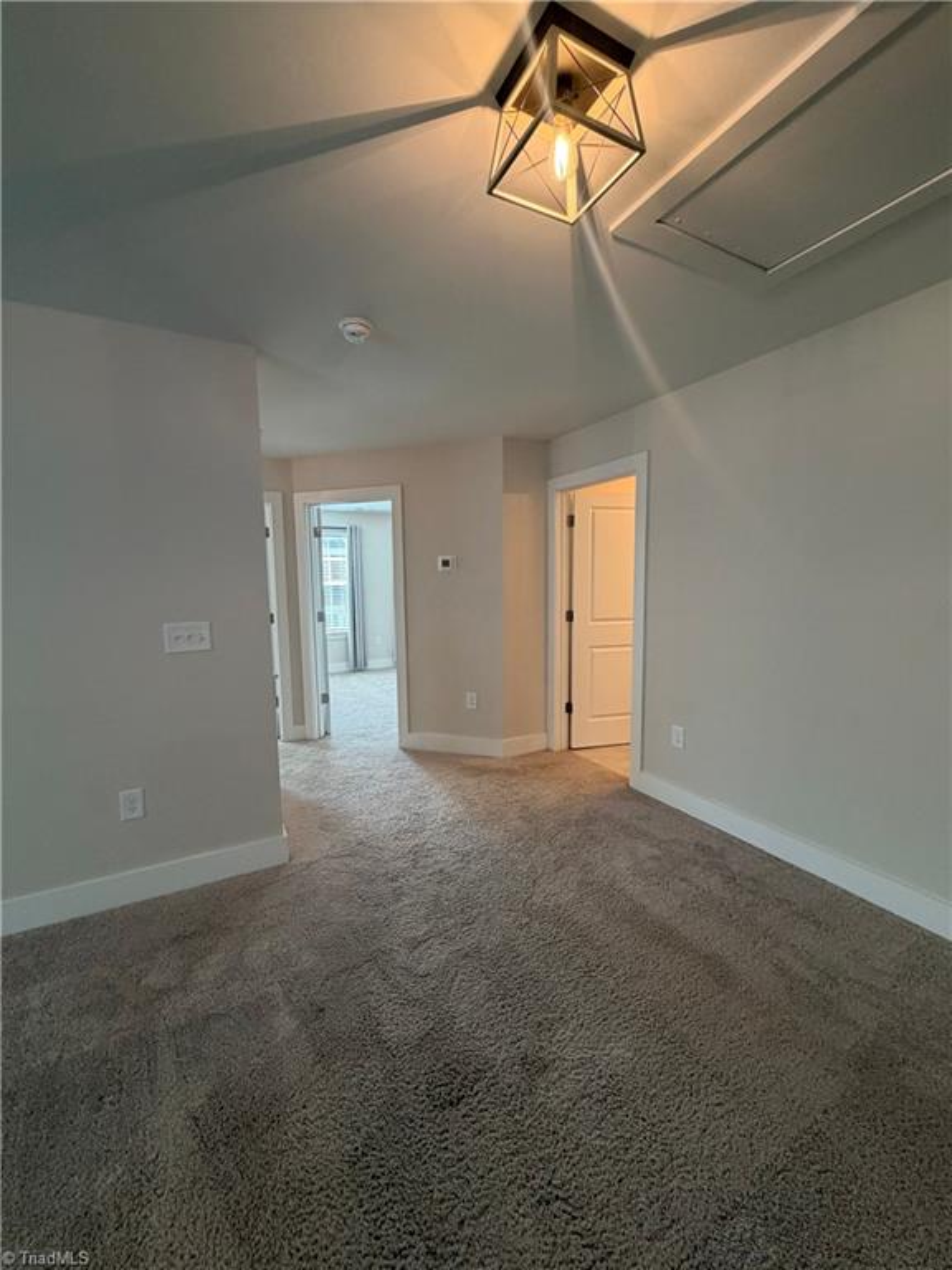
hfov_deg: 85.7
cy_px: 635
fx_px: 513
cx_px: 476
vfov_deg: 102.1
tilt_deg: -5.9
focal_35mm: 14
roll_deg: +0.5
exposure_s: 1/60
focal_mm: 2.22
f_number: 2.2
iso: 160
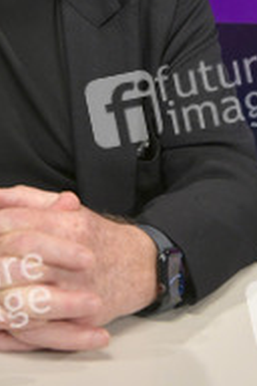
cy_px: 0
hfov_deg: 16.9
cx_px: 6
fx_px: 846
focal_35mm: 79
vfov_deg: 24.5
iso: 2500
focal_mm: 38
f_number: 6.3
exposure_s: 1/200
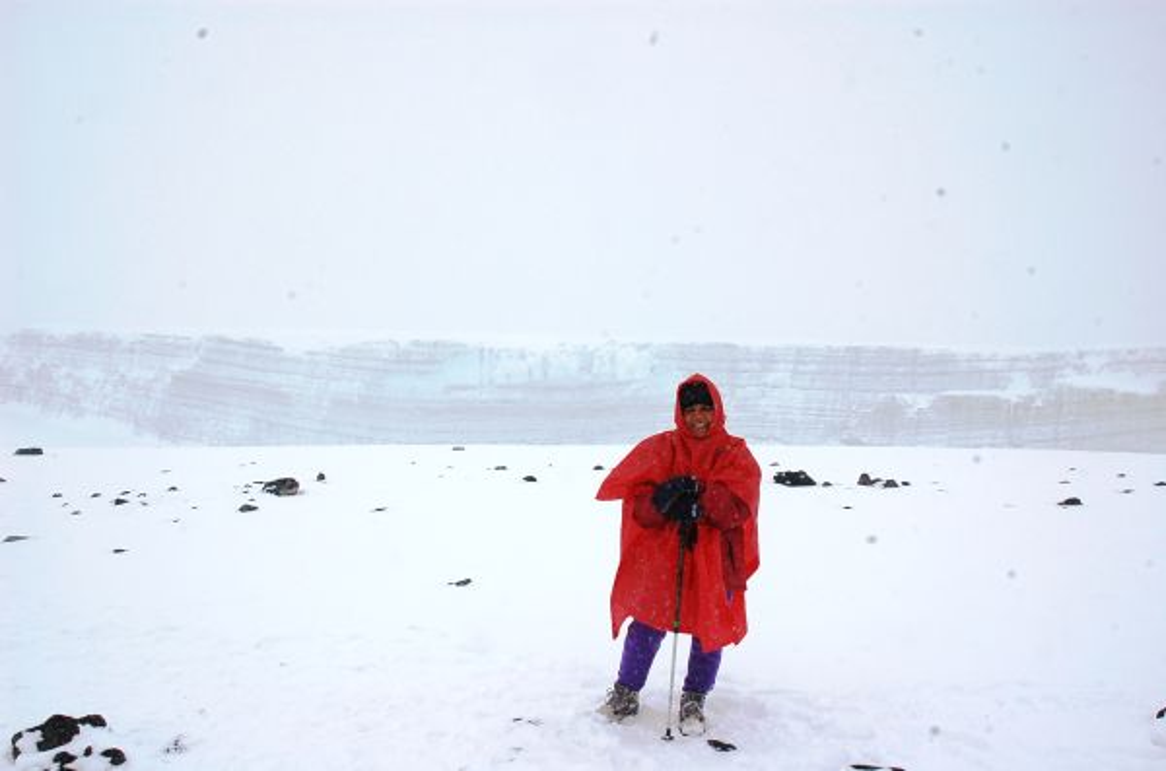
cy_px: 386
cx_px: 583
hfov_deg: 46.5
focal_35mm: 42
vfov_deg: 31.7
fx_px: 1357
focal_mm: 28
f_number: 13
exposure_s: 1/640
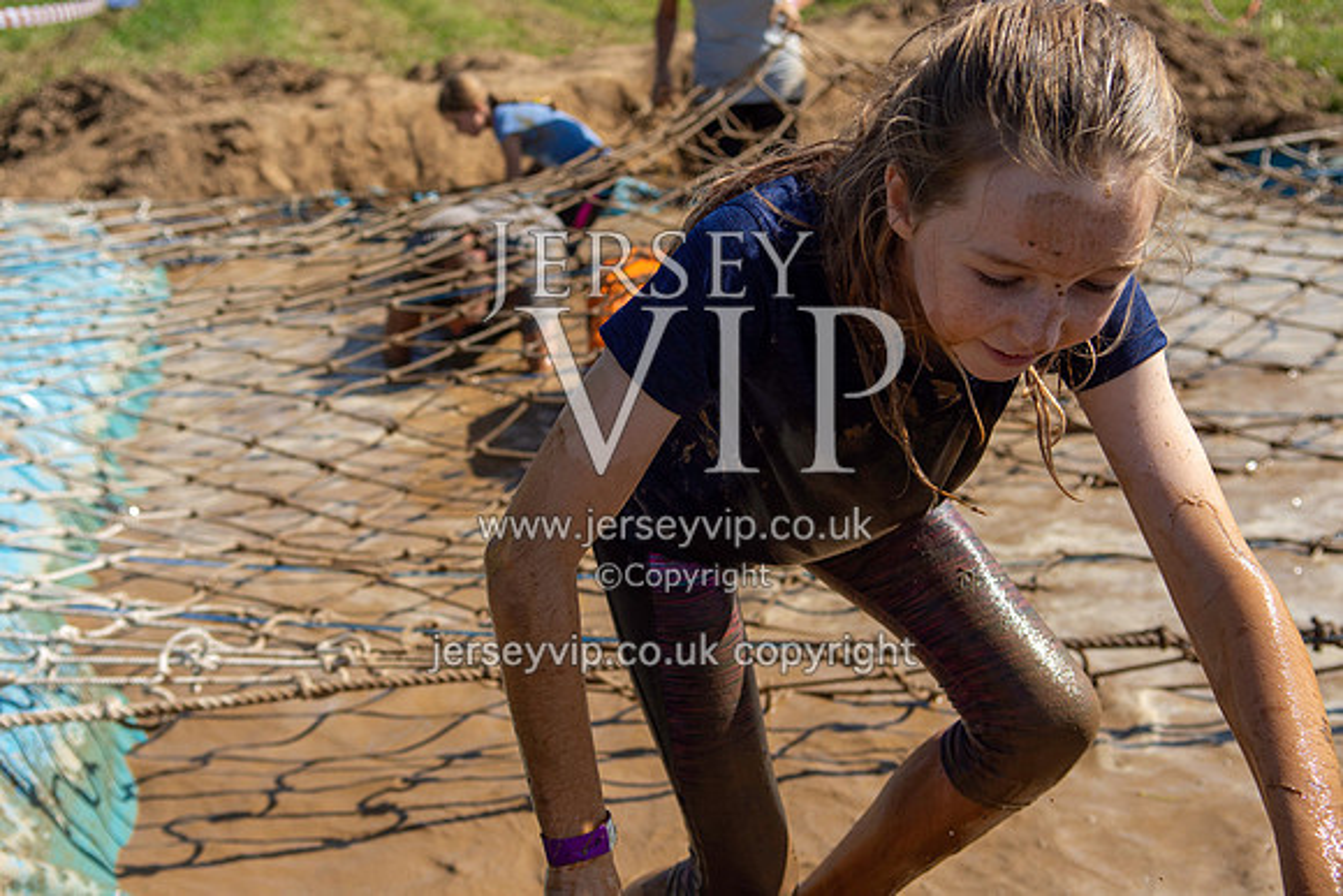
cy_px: 412
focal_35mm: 52
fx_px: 1937
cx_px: 617
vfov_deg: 26.0
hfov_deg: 38.2
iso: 100
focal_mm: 32
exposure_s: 1/6400
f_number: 4
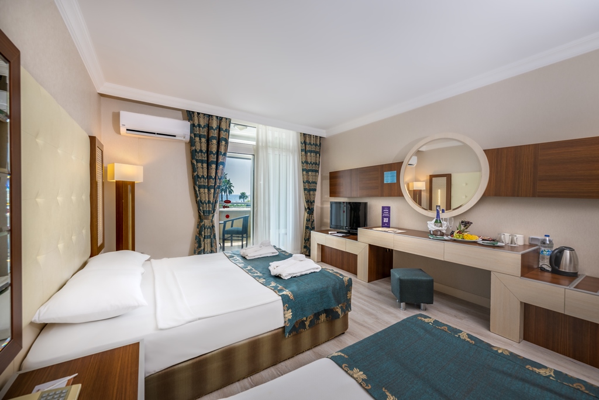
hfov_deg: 104.2
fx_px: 233
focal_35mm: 14
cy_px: 200
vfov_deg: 81.2
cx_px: 300
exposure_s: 1/400
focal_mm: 14
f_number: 5.6
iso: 100
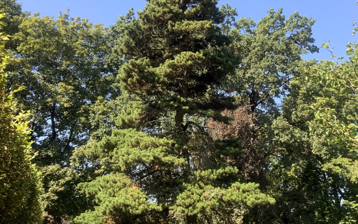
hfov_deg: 47.2
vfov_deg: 30.4
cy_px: 82
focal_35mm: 42
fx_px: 410
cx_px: 182
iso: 16
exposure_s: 1/781
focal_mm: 3
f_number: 1.8
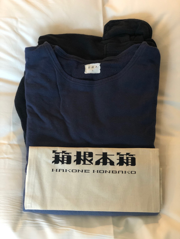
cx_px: 90
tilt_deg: -69.1
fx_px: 361
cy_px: 120
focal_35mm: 52
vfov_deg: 36.8
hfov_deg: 28.0
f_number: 2.4
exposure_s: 1/13
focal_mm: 6
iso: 160
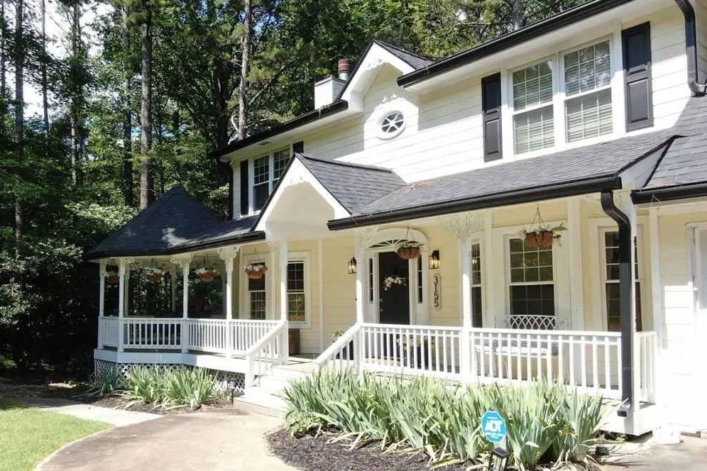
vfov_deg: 42.2
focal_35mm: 31
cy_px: 270
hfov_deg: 60.3
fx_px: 609
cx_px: 355
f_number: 3
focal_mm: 5.11
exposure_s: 1/320
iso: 100
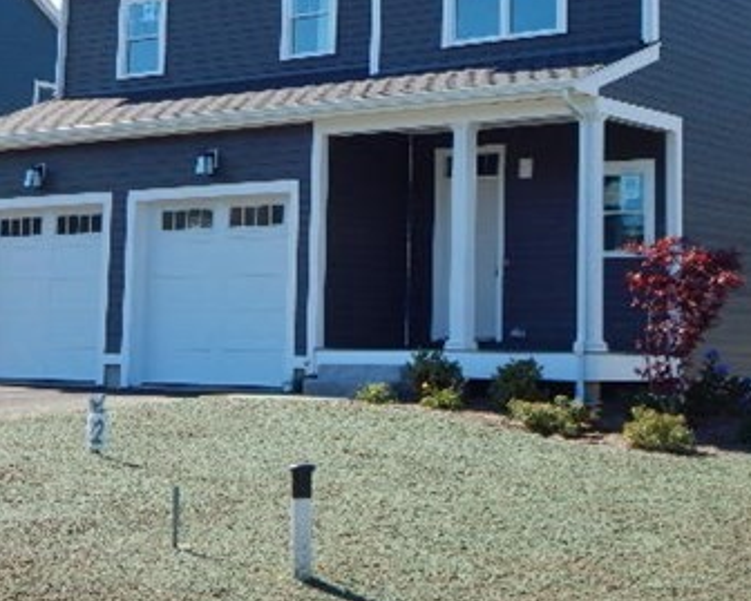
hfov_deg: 25.3
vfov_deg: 20.2
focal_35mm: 75
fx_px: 1667
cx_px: 487
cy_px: 130
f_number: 3.6
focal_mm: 7.7
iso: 125
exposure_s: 1/640
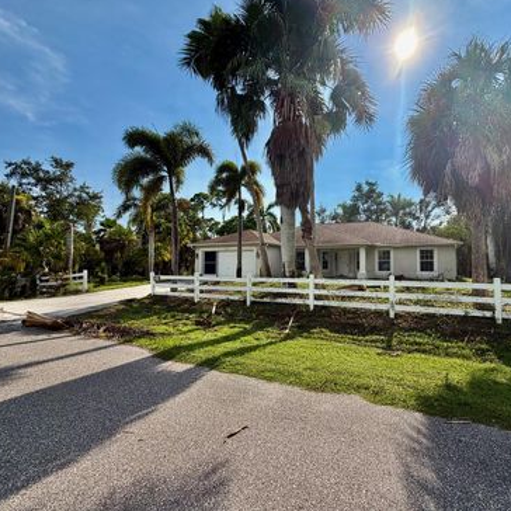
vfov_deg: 84.0
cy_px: 253
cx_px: 293
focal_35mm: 17
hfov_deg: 83.4
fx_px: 284
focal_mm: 2.22
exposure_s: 1/1368
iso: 32
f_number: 2.2
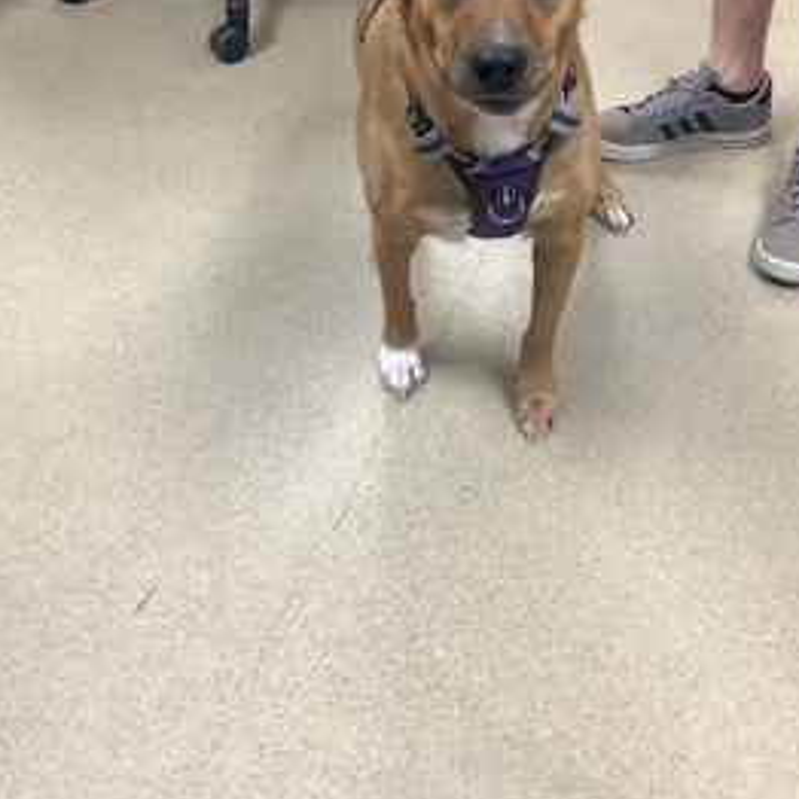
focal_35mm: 44
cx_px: 447
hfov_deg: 38.3
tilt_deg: -35.0
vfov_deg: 37.6
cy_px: 220
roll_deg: -0.2
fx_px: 1149
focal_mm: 3.3
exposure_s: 1/60
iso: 160
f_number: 2.4
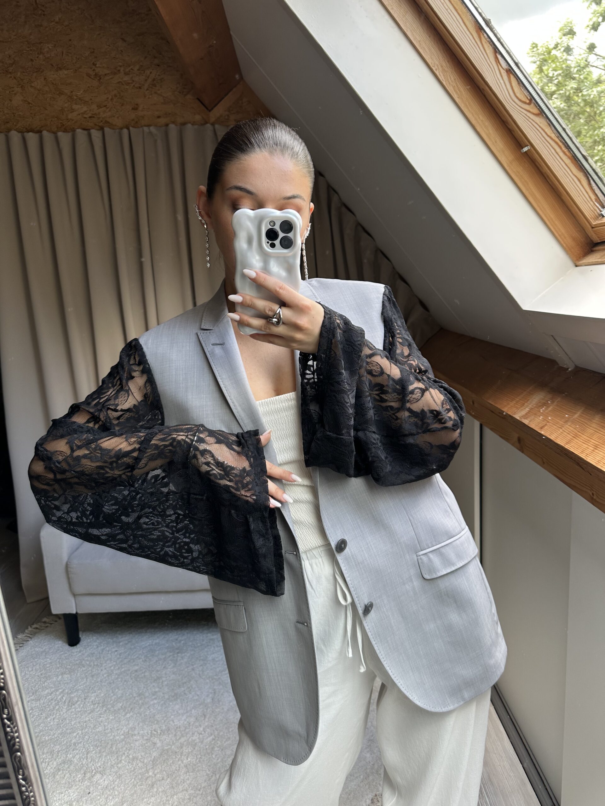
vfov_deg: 71.6
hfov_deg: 56.8
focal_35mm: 24
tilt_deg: -20.2
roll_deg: +3.1
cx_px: 302
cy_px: 403
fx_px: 559
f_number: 1.78
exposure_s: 1/121
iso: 80
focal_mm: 6.86
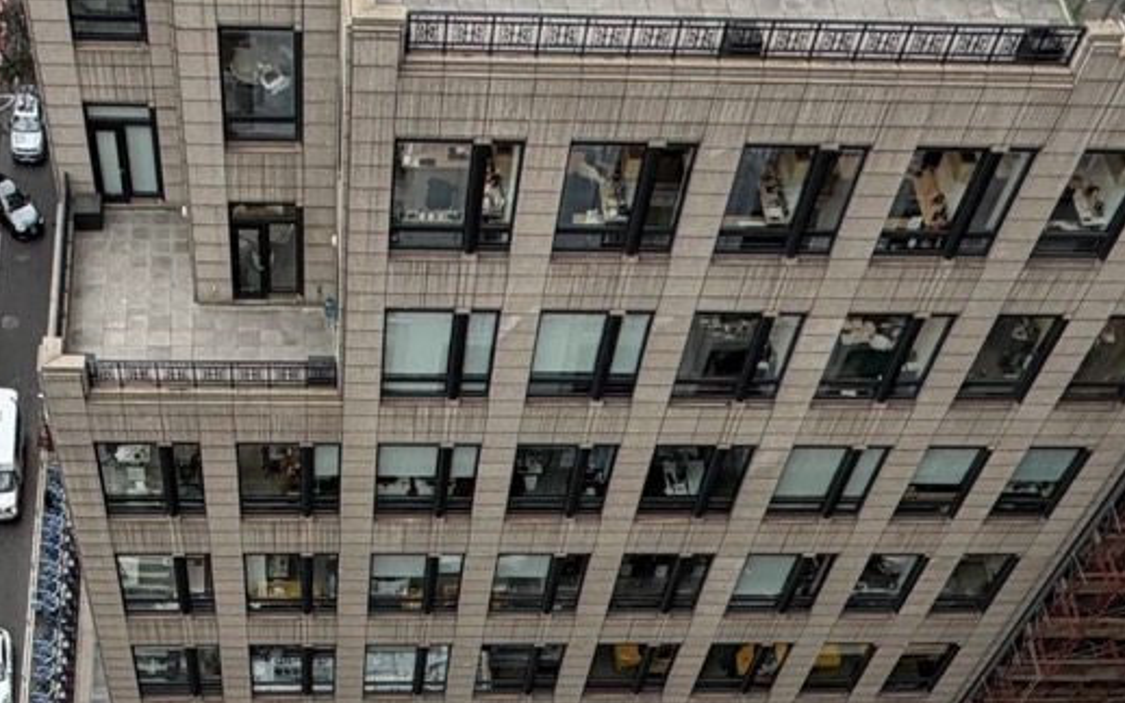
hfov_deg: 45.5
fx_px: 1319
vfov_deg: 23.1
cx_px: 374
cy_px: 1097
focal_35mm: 43
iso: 40
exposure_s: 1/243
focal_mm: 2.22
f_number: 2.2
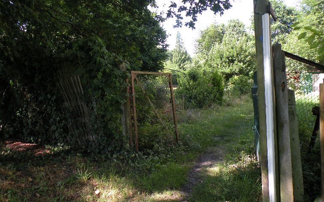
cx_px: 155
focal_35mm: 30
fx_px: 265
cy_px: 103
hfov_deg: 62.9
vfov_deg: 41.8
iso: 100
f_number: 2.8
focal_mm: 4.7
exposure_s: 1/250
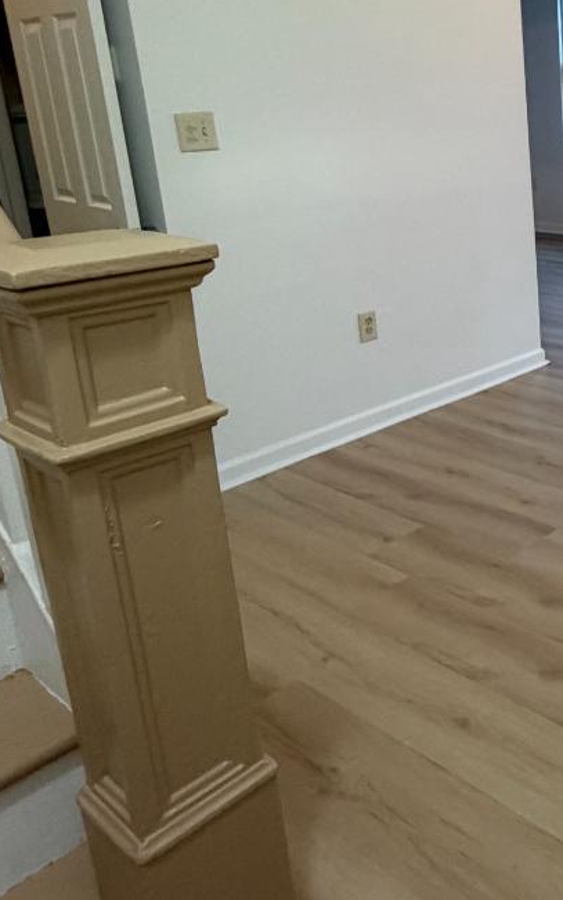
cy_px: 304
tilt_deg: -15.6
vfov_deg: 54.3
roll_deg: +1.1
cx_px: 679
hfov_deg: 30.6
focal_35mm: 35
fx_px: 859
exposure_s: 1/60
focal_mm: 2.22
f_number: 2.2
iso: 320
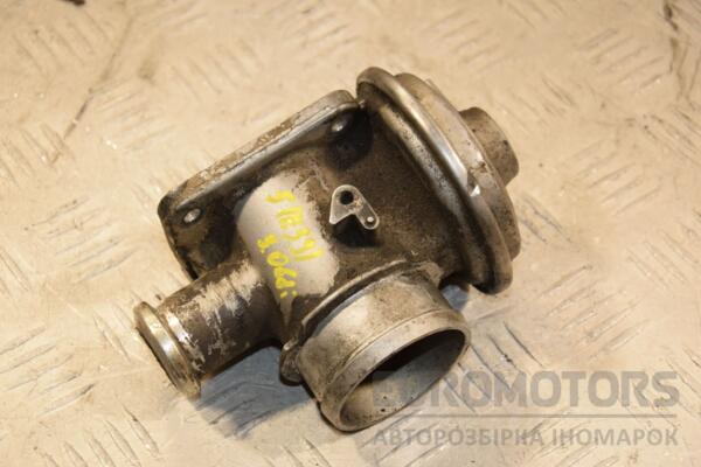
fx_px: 1928
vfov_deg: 13.8
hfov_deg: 20.6
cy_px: 234
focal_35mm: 99
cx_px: 350
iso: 800
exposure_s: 1/200
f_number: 5.6
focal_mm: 66
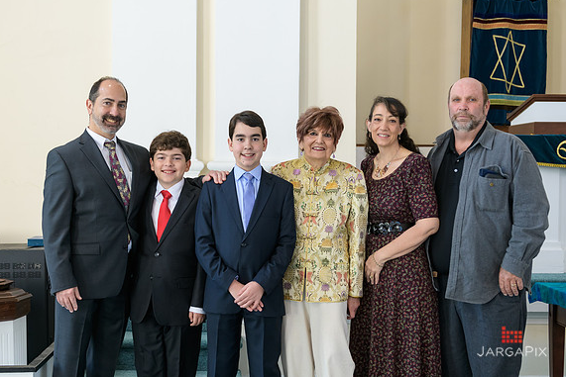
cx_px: 253
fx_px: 975
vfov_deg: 21.9
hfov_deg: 32.3
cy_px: 191
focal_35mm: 62
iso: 400
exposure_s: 1/125
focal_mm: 48
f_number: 3.2
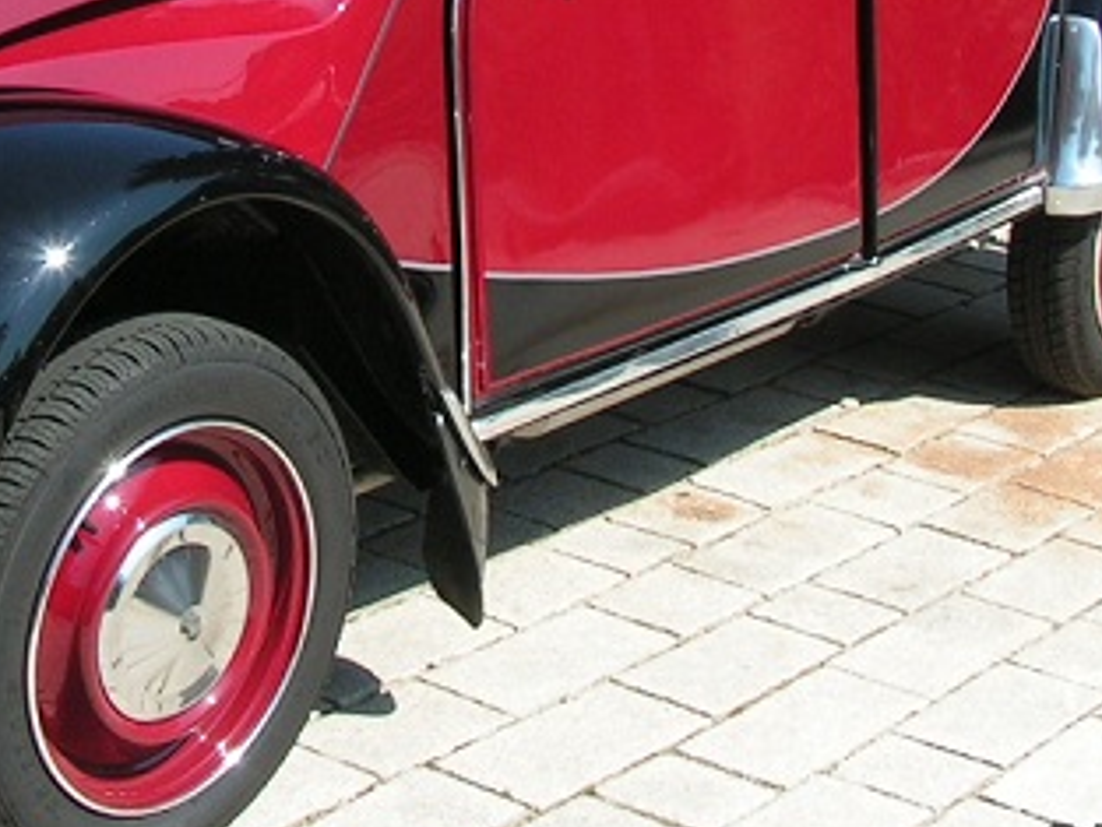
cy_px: 18
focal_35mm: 97
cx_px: 303
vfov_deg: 15.0
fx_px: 3089
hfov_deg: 20.1
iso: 50
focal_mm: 5.8
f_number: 5.6
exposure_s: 1/250
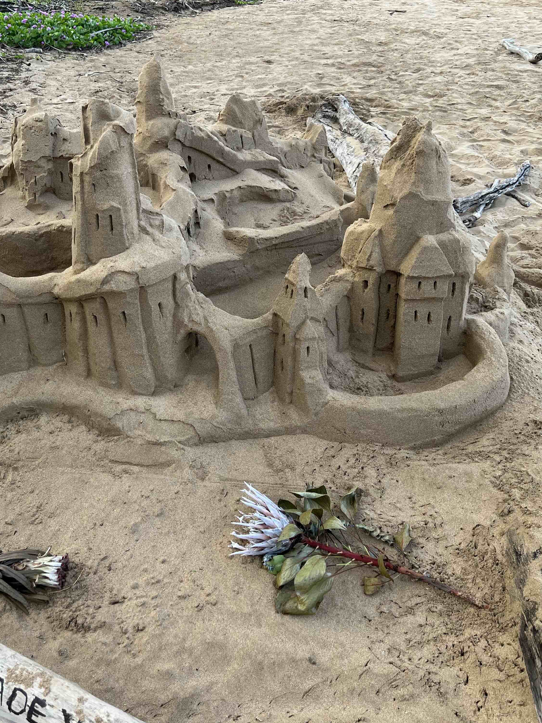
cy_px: 360
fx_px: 731
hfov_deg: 40.2
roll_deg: +3.3
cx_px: 185
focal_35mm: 35
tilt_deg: -29.3
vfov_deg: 52.6
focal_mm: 5.7
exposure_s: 1/394
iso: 50
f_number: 1.5
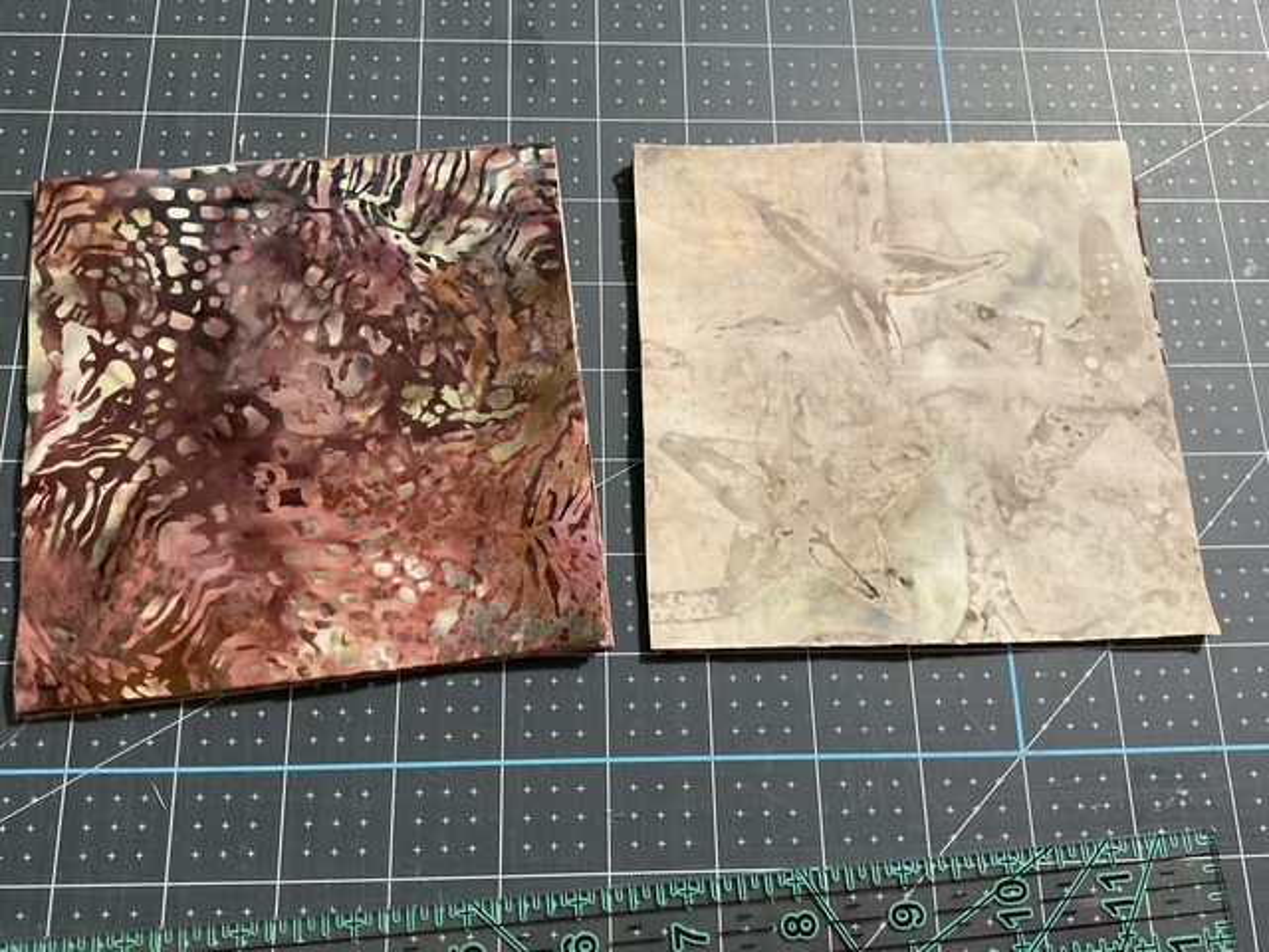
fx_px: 1063
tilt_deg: -74.0
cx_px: 634
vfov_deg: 48.2
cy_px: 476
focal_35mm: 29
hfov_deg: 61.7
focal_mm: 3
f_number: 1.8
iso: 250
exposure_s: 1/60
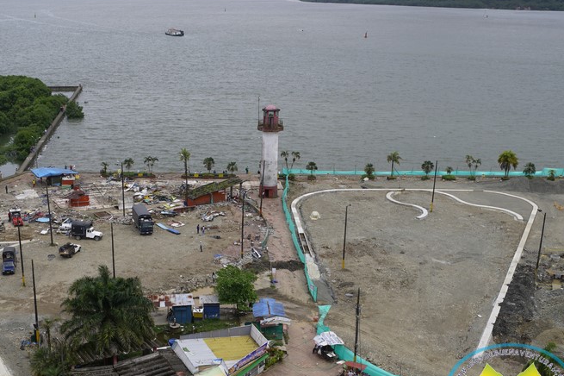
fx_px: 689
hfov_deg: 44.4
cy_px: 208
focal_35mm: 44
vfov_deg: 30.5
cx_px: 234
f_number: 11
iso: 160
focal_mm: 24
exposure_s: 1/320
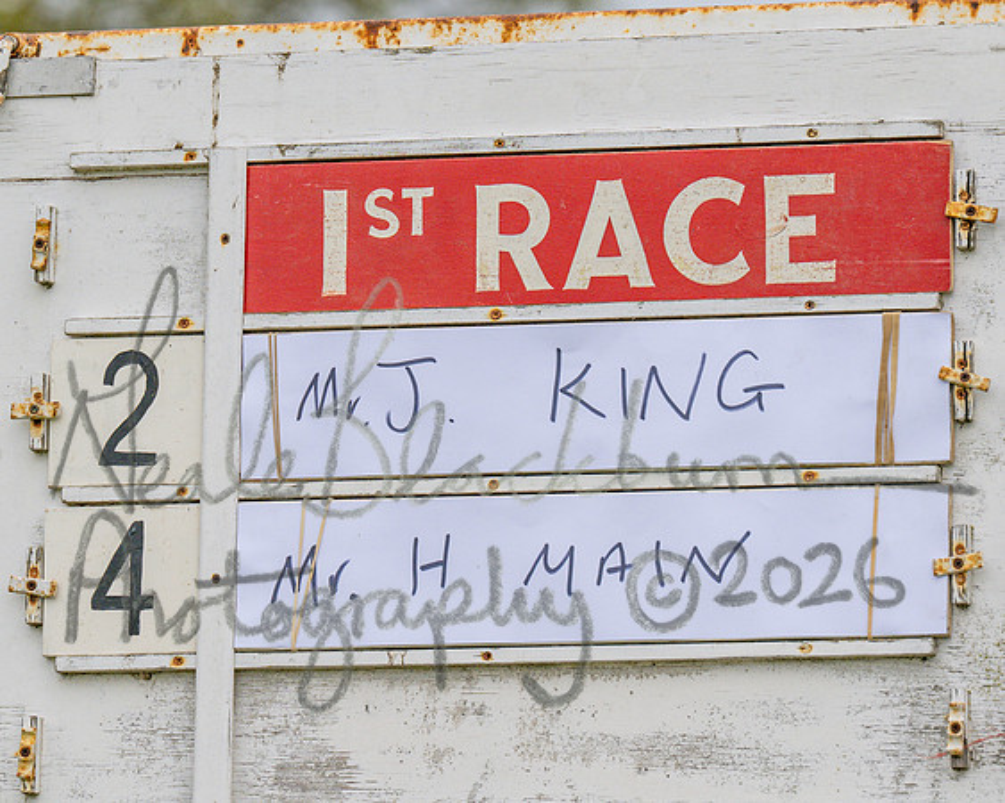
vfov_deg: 4.8
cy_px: 402
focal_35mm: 321
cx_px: 489
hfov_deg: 6.0
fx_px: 9548
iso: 400
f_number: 5
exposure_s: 1/2500
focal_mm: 190
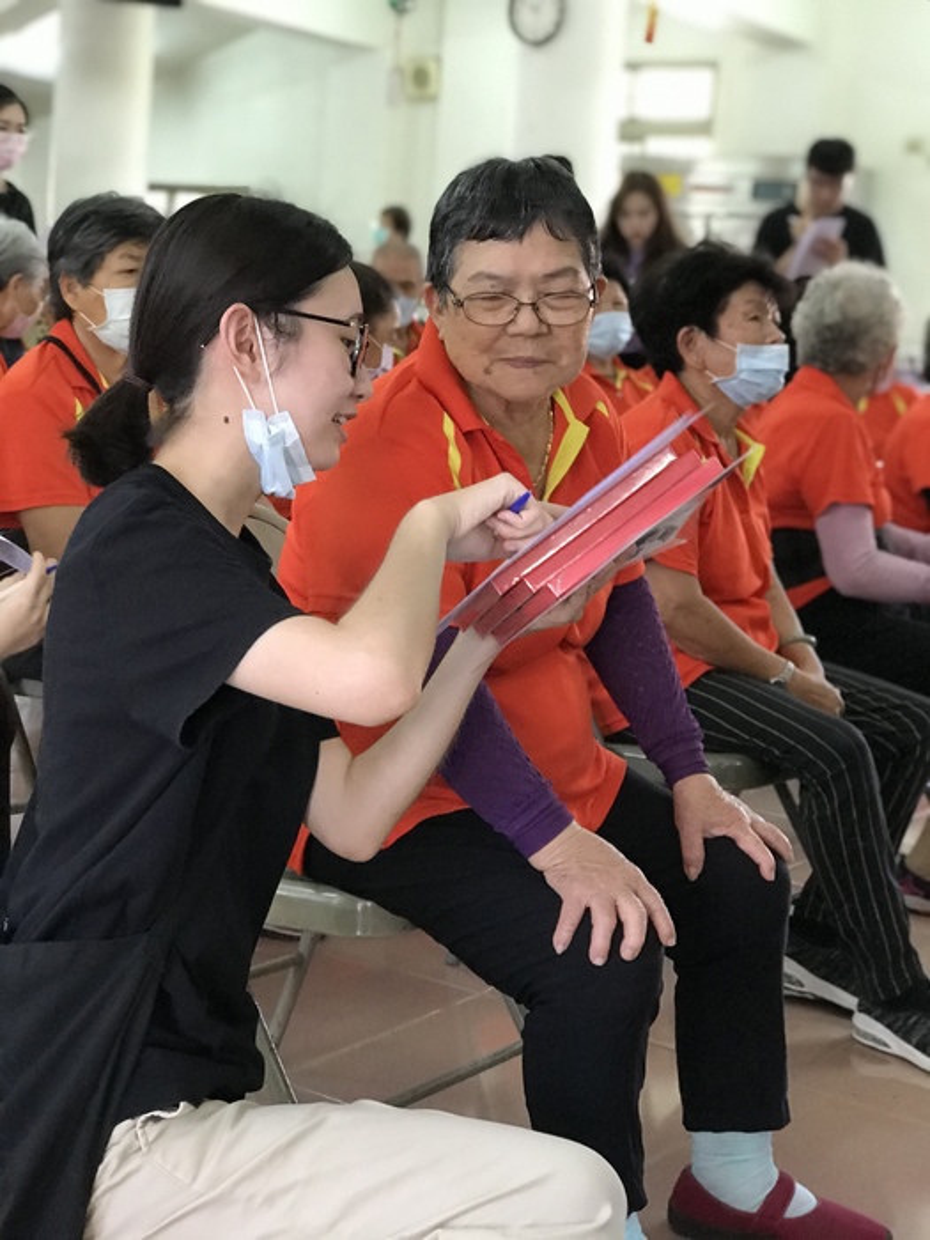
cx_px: 465
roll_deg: -4.3
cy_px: 620
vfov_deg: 33.8
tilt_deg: -9.3
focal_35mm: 57
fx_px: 2042
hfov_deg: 25.7
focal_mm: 6.6
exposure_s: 1/60
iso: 400
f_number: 2.8
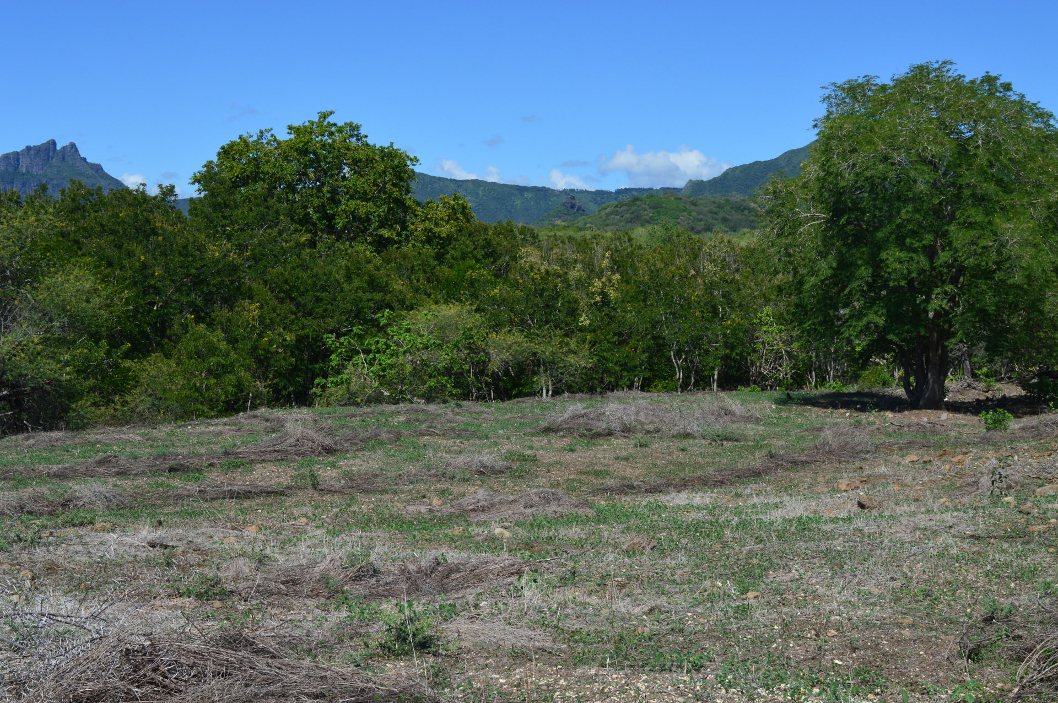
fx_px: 1277
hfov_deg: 45.0
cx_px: 529
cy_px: 352
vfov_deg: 30.8
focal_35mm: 44
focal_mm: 29
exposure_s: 1/500
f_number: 11
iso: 320
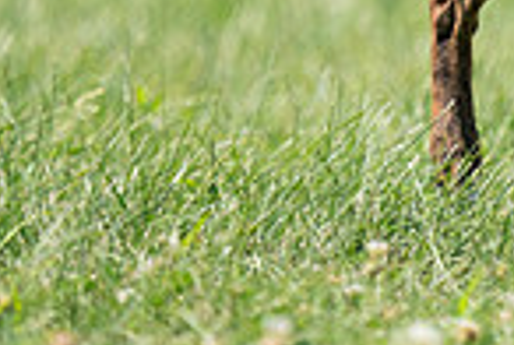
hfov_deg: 0.9
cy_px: -146
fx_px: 33678
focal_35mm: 2354
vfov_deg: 0.6
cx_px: 732
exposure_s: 1/4000
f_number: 6.3
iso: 1600
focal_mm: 594
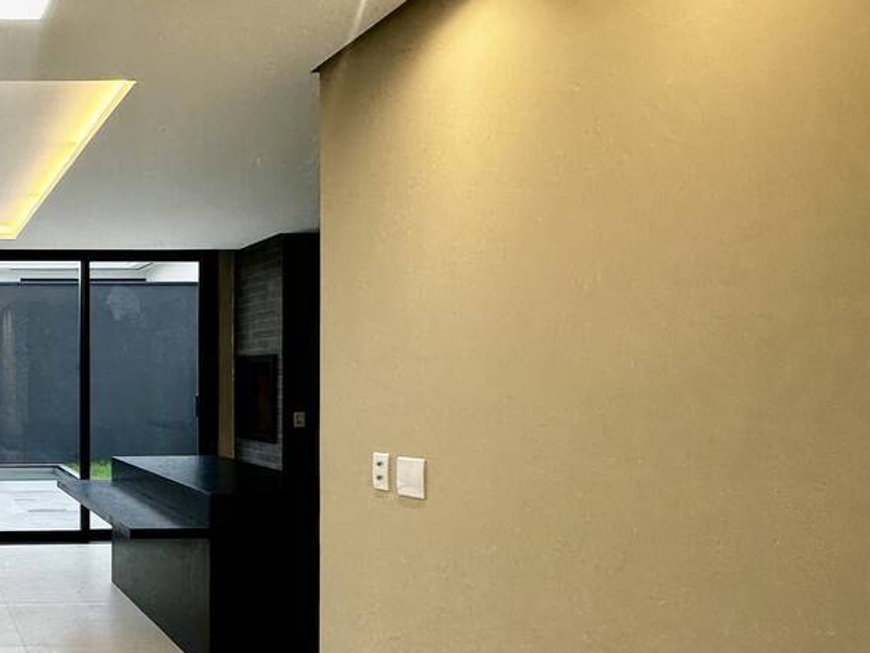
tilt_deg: -0.3
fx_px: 855
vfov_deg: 41.6
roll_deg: +0.3
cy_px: 399
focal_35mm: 34
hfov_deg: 43.6
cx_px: -54
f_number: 2.2
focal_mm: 2.22
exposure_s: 1/120
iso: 100
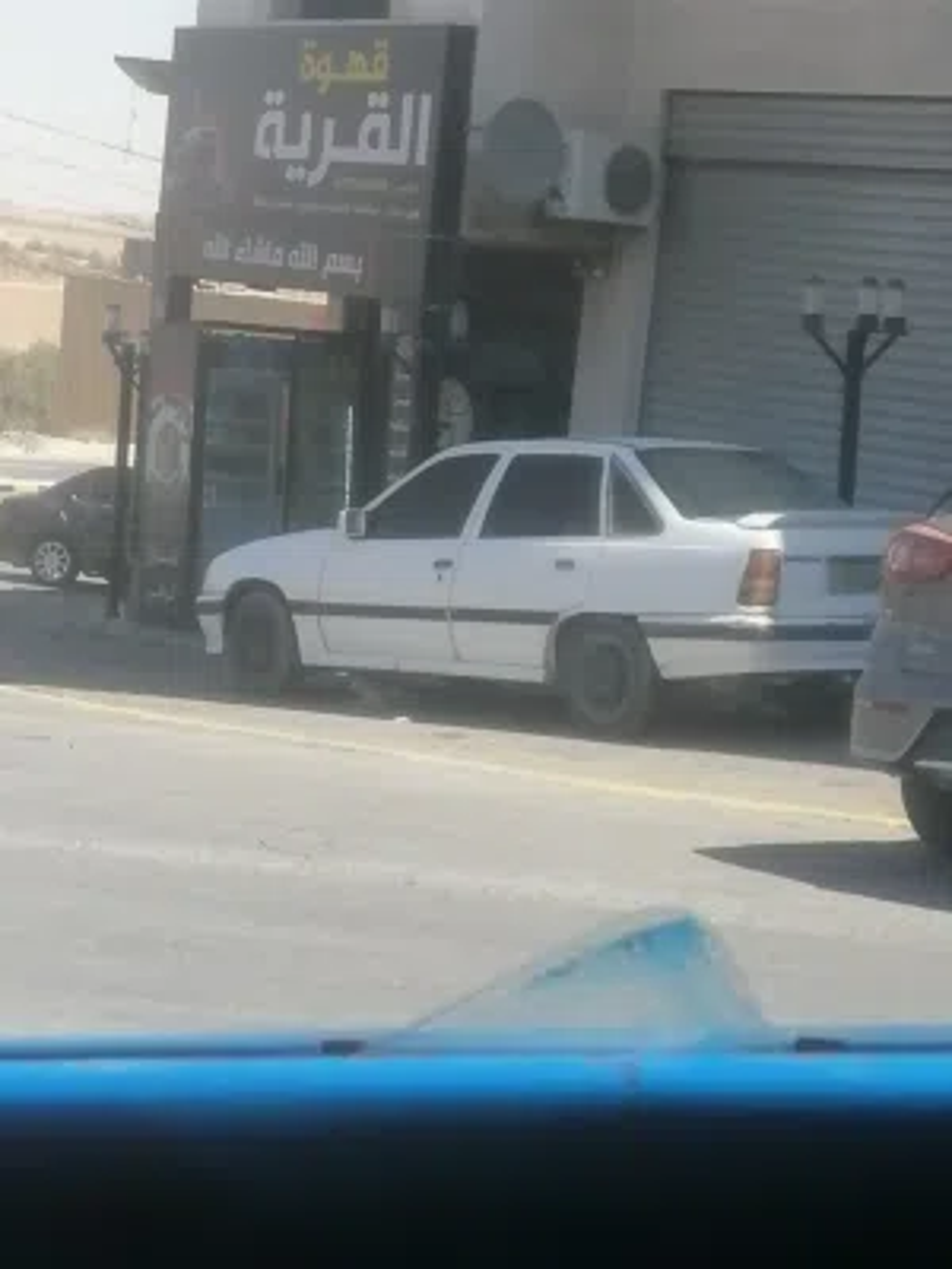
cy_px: 634
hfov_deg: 17.8
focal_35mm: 83
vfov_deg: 23.6
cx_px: 476
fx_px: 3044
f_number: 1.8
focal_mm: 3.96
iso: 50
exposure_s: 1/785
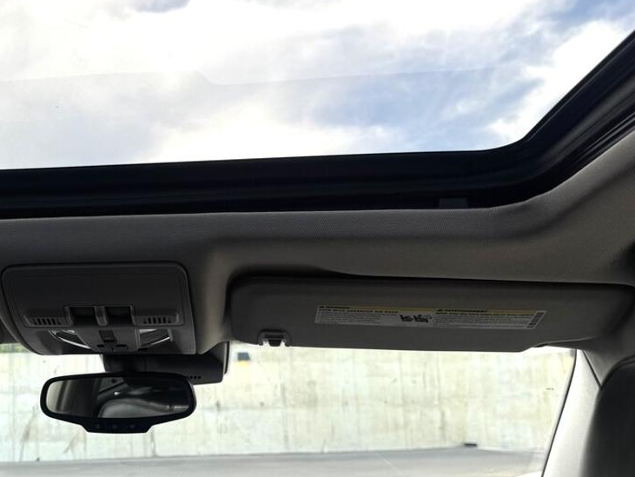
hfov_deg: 42.1
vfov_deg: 34.3
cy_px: 287
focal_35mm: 42
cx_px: 99
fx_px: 771
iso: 80
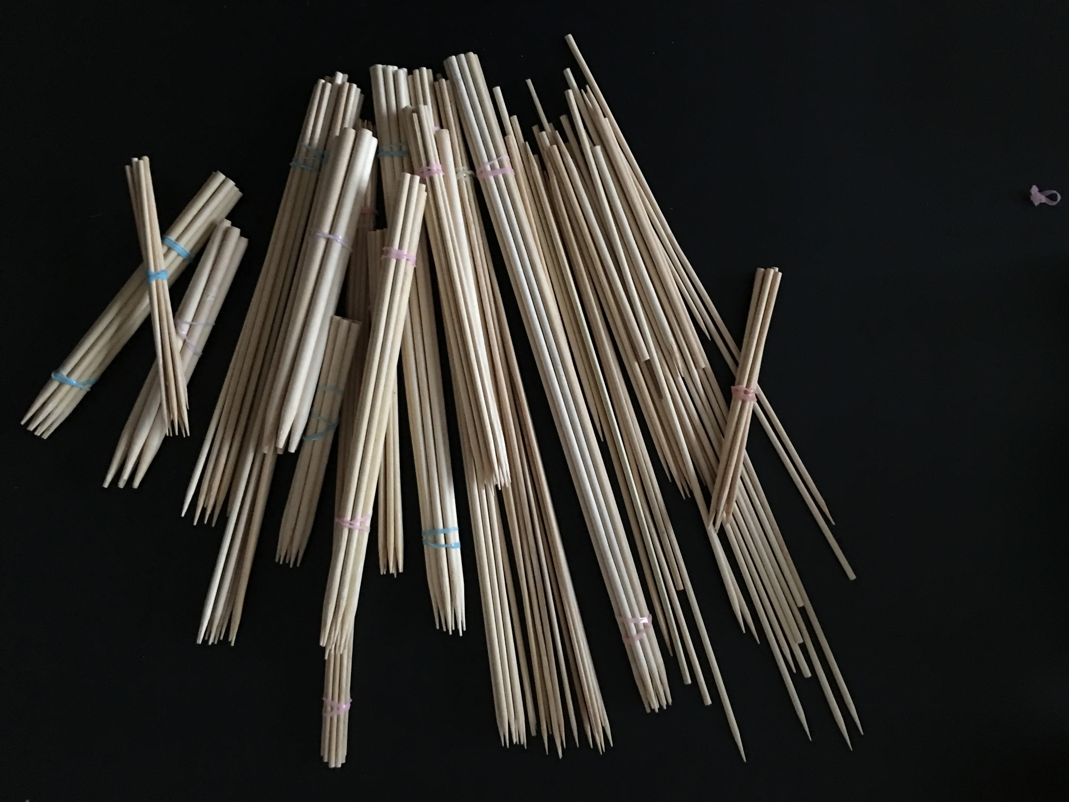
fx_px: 896
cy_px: 401
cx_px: 534
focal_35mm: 29
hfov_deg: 61.7
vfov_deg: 48.2
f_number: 2.2
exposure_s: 1/4
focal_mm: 4.15
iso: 100
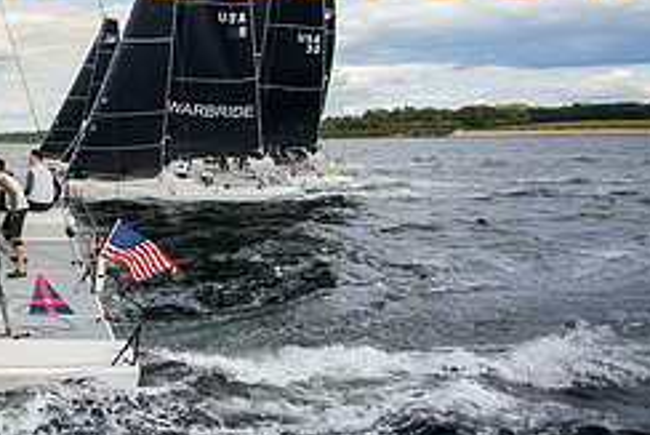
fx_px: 686
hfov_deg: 39.4
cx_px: -96
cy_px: -24
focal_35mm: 38
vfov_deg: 31.7
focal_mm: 15
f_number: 5.6
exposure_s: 1/1600
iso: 400
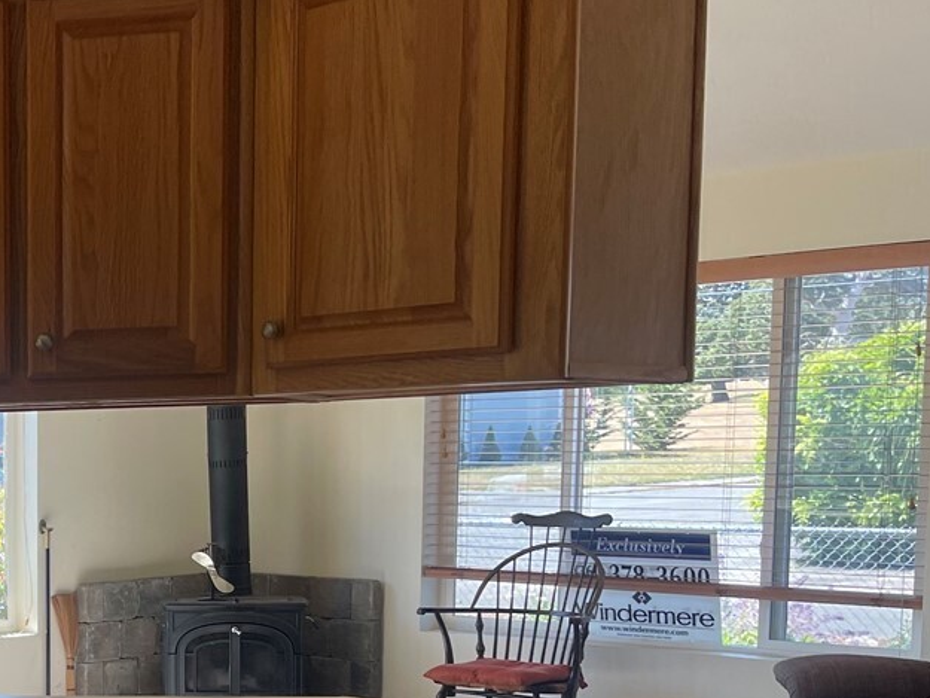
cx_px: -204
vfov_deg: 22.4
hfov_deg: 26.6
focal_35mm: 64
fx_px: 1720
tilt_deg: -7.6
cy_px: 625
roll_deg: +1.1
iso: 32
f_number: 1.6
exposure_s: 1/333
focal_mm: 5.1
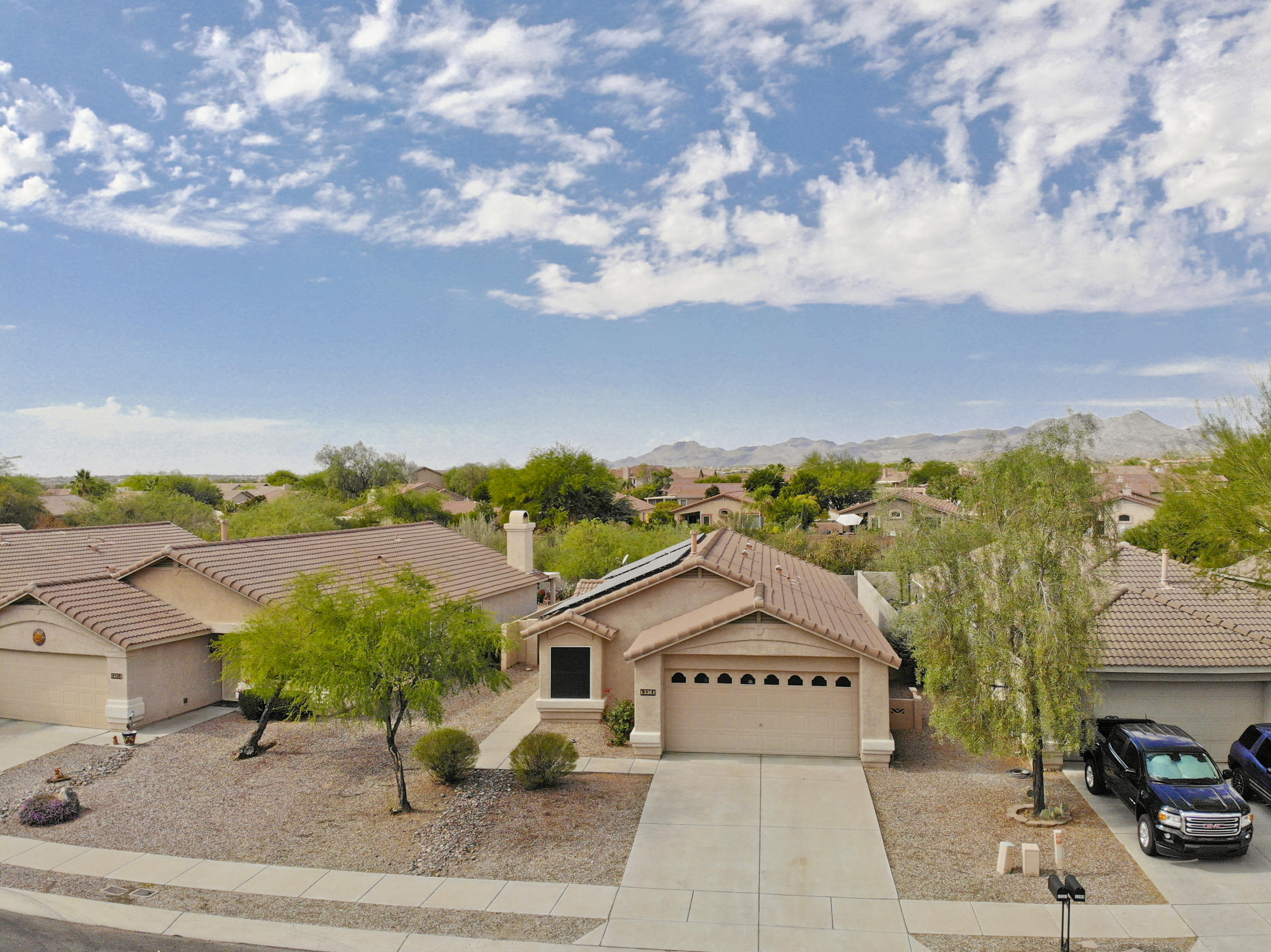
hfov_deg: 67.3
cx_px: 668
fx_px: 954
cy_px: 491
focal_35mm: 26
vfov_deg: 53.0
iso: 100
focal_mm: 4.5
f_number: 2.8
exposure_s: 1/1500
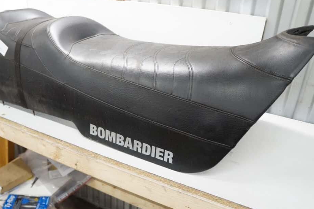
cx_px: 140
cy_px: 100
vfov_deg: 43.6
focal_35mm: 30
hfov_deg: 61.8
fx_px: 262
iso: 640
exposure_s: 1/60
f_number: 3.5
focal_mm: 18
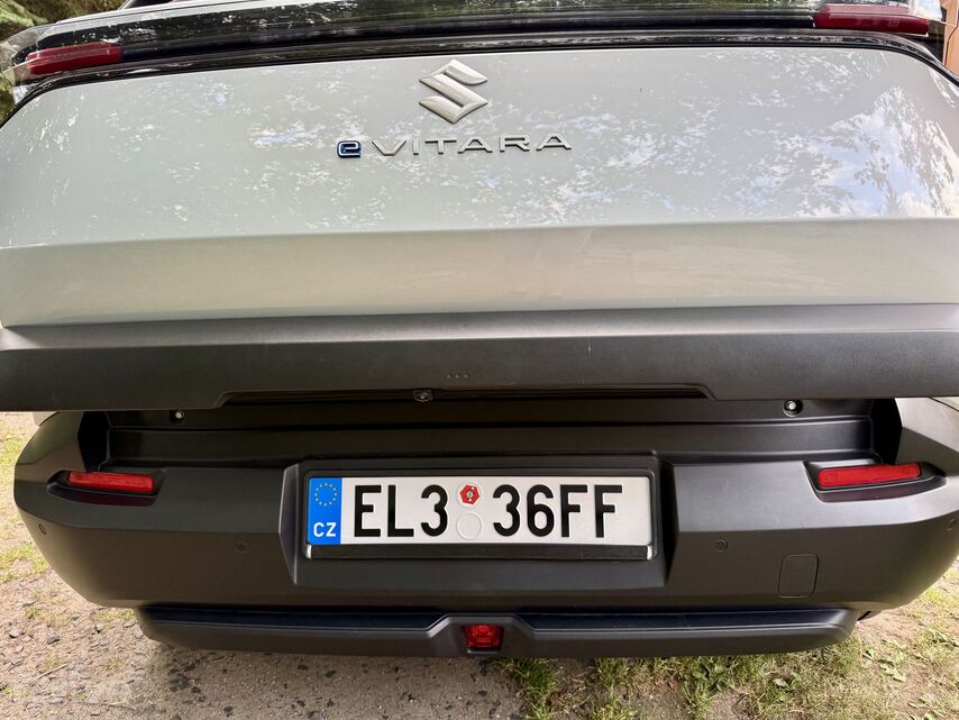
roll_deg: +0.6
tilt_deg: -14.2
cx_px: 480
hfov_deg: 71.6
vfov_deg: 56.8
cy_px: 360
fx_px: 665
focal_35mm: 24
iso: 125
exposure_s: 1/121
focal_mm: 6.76
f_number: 1.78
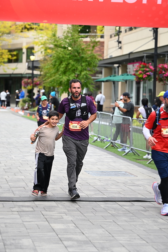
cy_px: 122
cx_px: 78
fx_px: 651
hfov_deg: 14.7
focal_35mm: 93
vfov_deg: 21.9
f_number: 2.8
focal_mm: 85
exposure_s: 1/2000
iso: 640
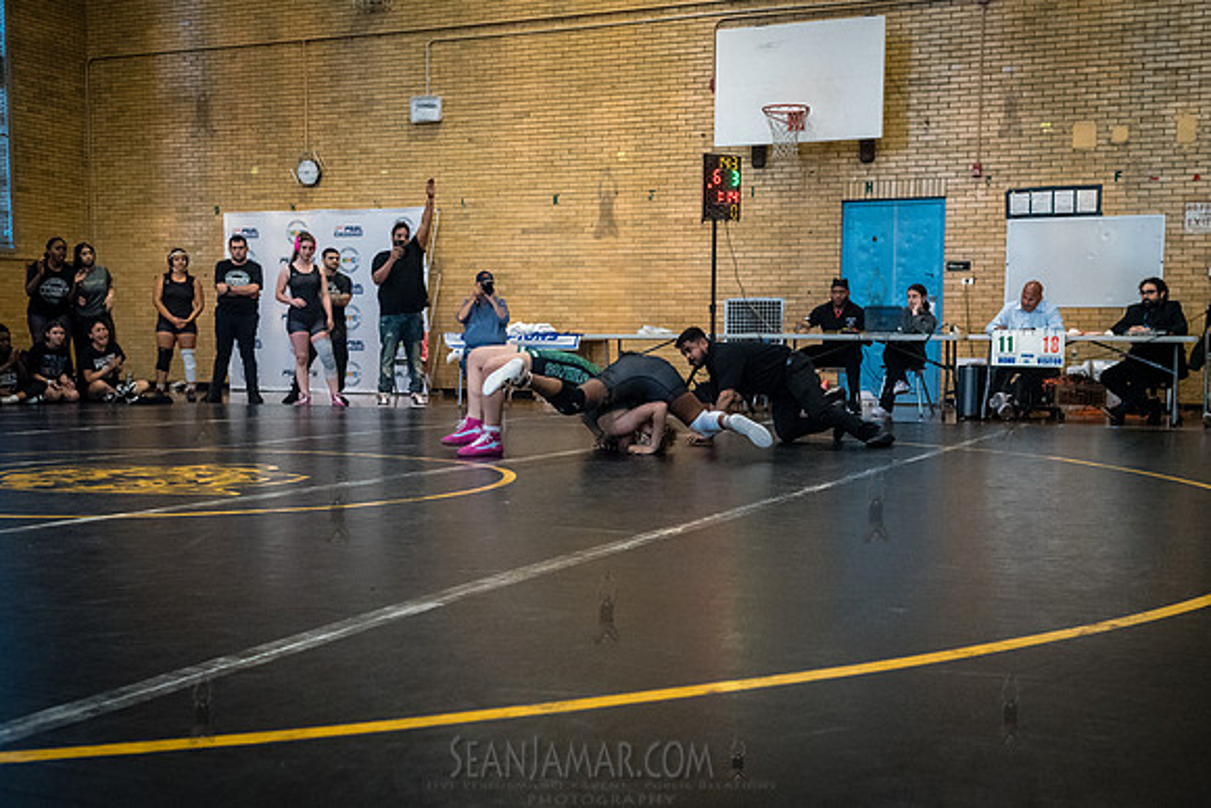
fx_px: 1425
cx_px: 612
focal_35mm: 42
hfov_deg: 46.1
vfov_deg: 31.6
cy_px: 480
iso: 5000
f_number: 4
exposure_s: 1/400
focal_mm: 35
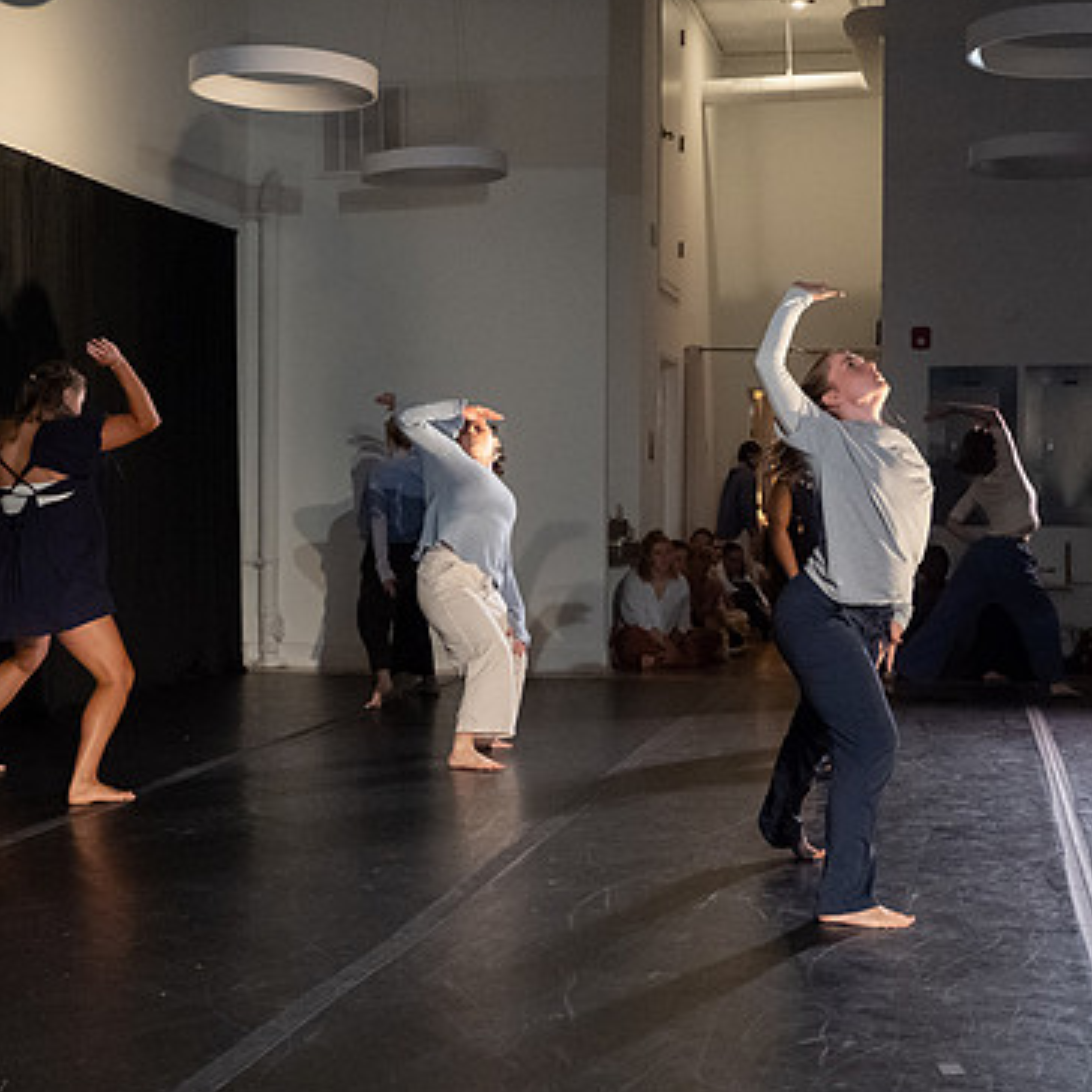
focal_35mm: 59
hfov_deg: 29.1
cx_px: 500
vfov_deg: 29.1
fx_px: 2106
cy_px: 590
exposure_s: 1/400
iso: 6400
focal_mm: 36
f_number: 4
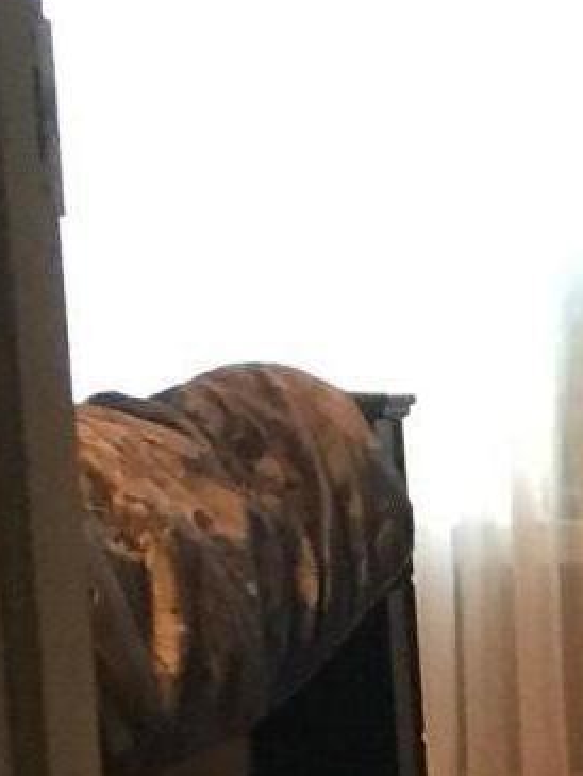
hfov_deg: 8.7
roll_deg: +0.2
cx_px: 1277
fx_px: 3568
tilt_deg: -13.1
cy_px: 1244
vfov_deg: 11.8
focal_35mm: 159
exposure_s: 1/30
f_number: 2.2
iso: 250
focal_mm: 4.15
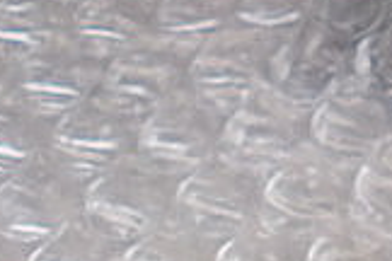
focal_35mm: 144
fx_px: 1568
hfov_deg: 13.7
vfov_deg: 9.3
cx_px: 525
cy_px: -94
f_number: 3.1
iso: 64
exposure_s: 1/80
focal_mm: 6.3
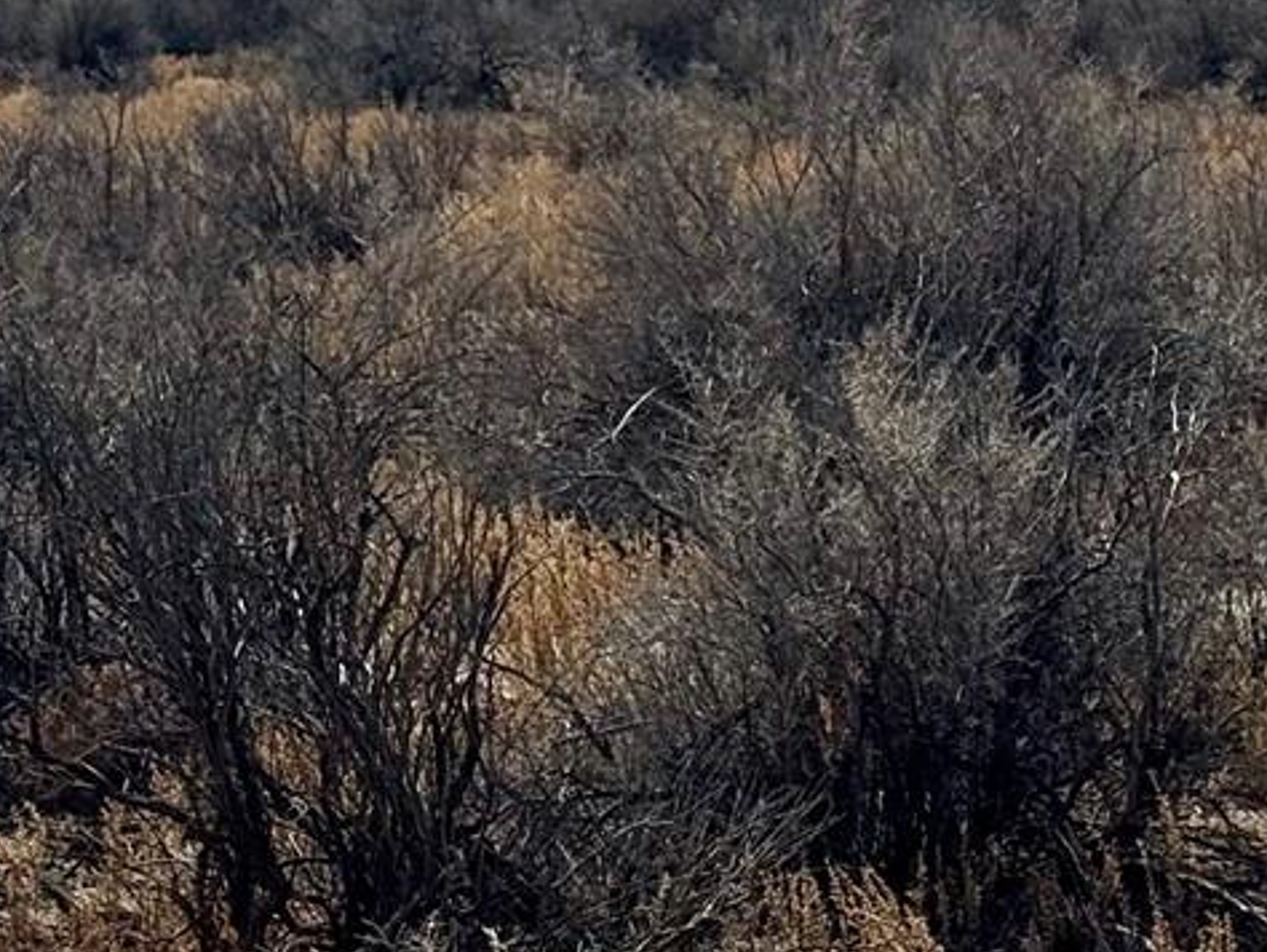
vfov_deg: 9.1
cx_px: 1165
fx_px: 5932
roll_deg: +0.9
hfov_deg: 12.1
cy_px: 0
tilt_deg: -1.9
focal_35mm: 162
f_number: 1.78
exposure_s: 1/12500
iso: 80
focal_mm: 6.76
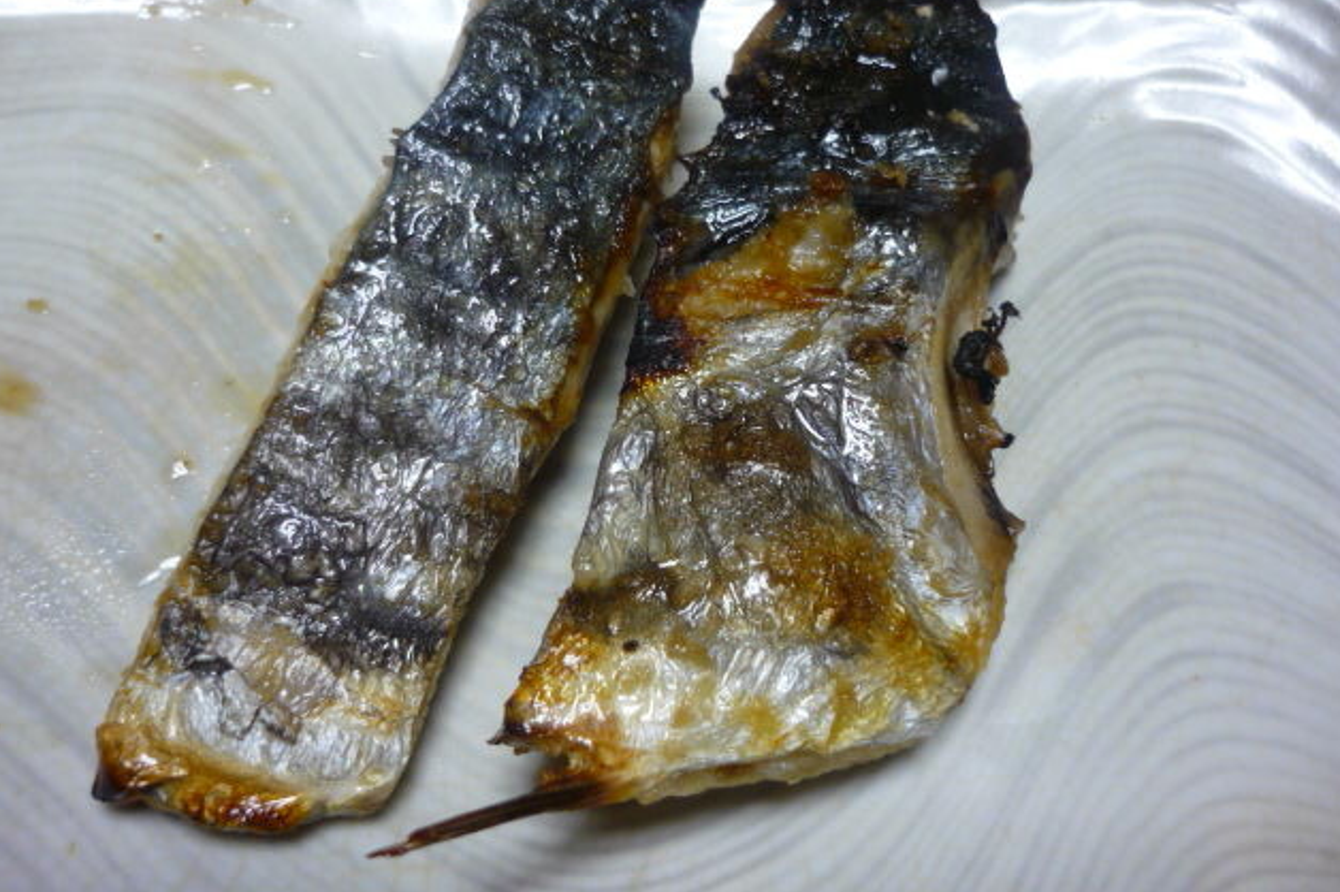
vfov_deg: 37.8
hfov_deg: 54.5
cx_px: 666
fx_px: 1302
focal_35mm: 35
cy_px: 399
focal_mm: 5.5
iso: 125
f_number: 2.8
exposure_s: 1/30
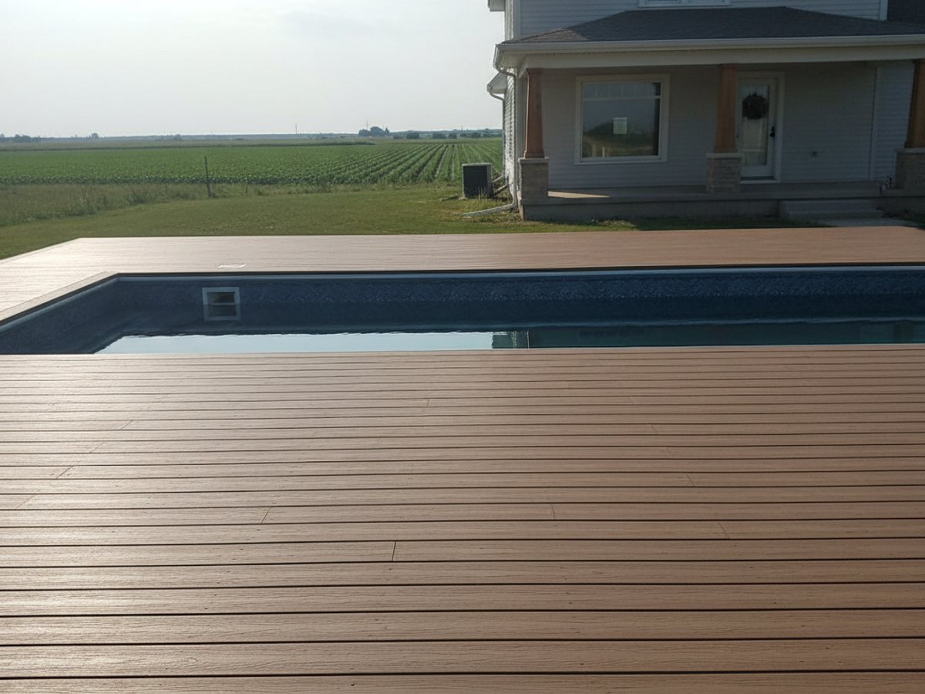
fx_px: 695
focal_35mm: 26
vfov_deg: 53.1
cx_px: 462
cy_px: 347
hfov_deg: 67.3
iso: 688
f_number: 1.5
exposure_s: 1/271
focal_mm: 5.7
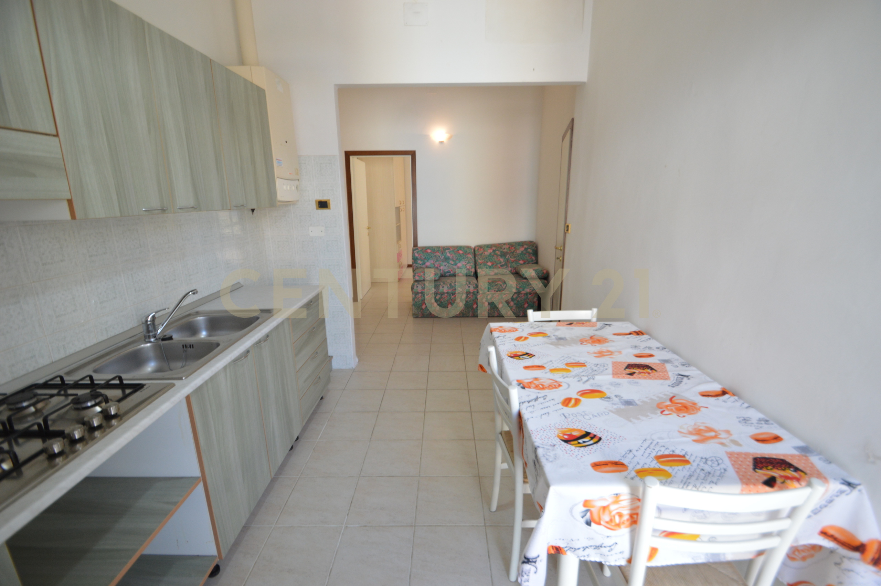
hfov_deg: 100.4
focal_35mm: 15
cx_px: 440
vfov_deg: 77.2
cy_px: 293
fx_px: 367
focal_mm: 10
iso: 400
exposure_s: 1/80
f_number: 4.5
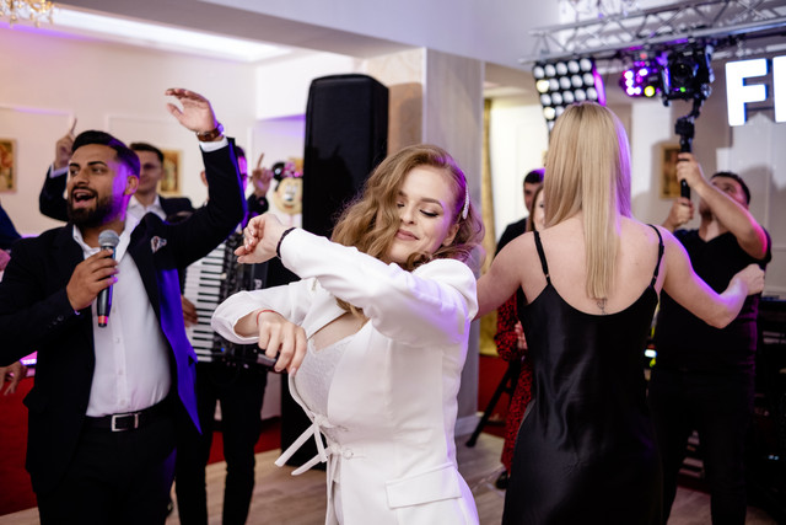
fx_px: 764
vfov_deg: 37.9
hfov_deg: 54.4
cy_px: 262
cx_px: 393
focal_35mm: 35
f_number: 2
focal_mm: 23
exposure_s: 1/200
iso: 1000
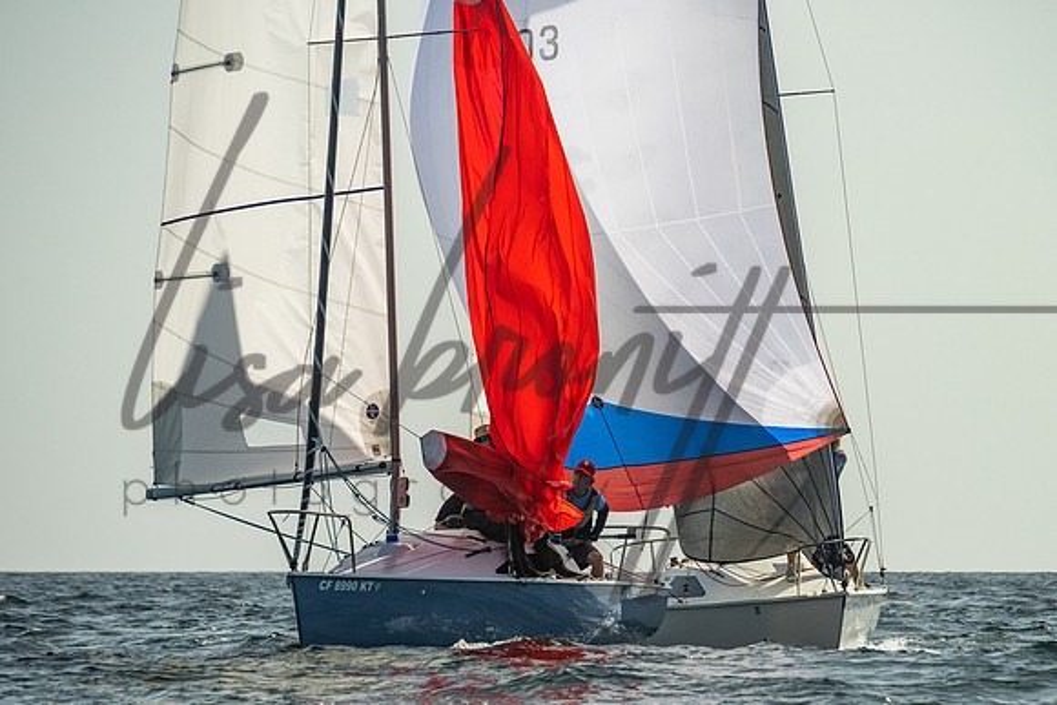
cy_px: 447
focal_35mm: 312
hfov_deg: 6.6
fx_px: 9166
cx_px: 593
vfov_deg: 4.4
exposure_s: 1/2000
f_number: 6.3
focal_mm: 200
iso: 320
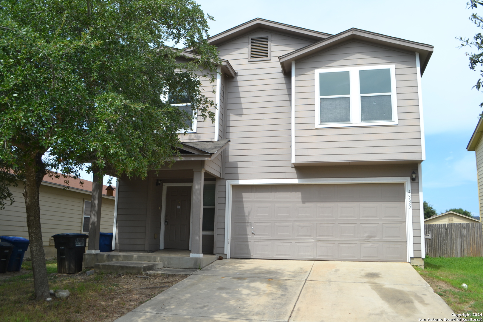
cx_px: 242
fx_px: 402
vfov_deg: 43.6
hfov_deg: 61.9
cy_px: 161
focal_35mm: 30
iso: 100
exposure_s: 1/200
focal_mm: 20
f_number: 7.1
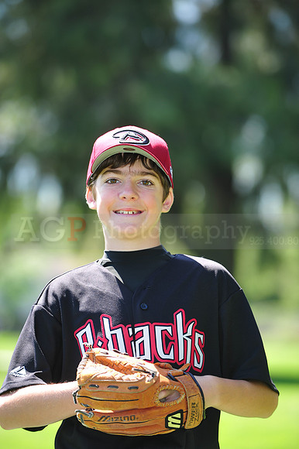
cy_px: 224
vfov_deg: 10.3
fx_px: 2494
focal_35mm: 200
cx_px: 150
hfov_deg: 6.9
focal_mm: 200
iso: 200
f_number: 4.5
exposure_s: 1/320
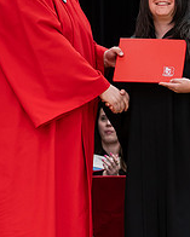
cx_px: 65
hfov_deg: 5.2
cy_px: 151
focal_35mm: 296
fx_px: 2079
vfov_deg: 6.5
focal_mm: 85
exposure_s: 1/200
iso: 1000
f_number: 2.8
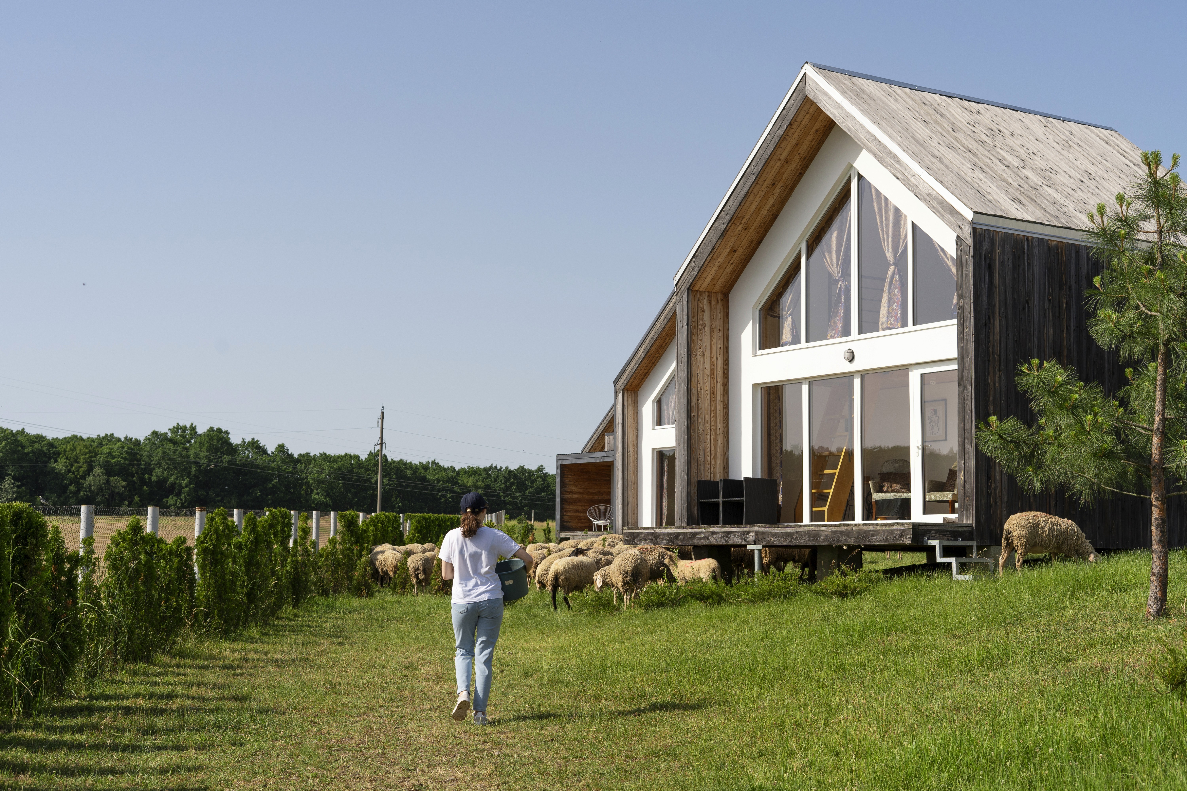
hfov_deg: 39.6
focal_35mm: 50
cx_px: 594
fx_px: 1648
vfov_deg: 27.0
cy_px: 396
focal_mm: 50
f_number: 6.3
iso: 200
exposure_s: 1/1000
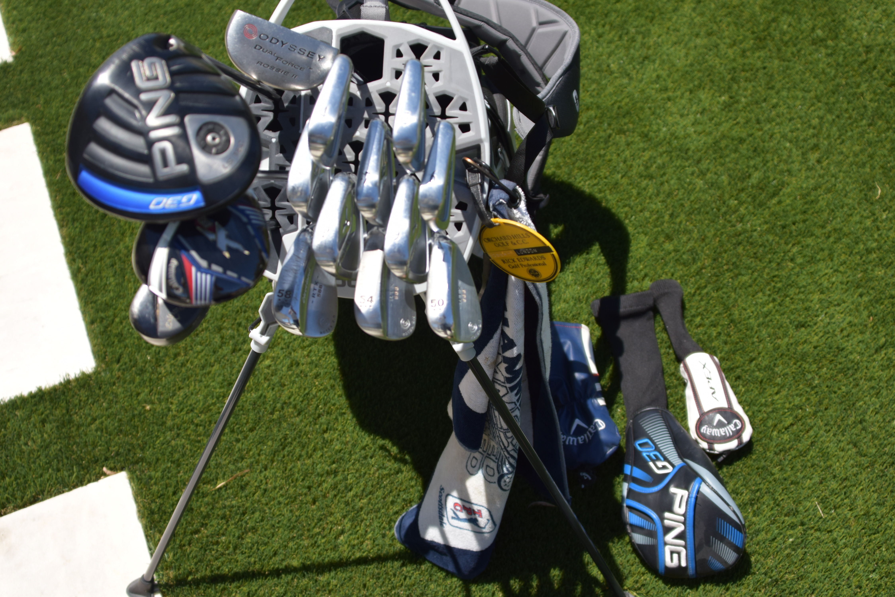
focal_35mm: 42
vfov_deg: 31.9
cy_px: 298
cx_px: 448
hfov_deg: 46.4
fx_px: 1044
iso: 200
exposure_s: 1/2000
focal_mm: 28
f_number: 3.5
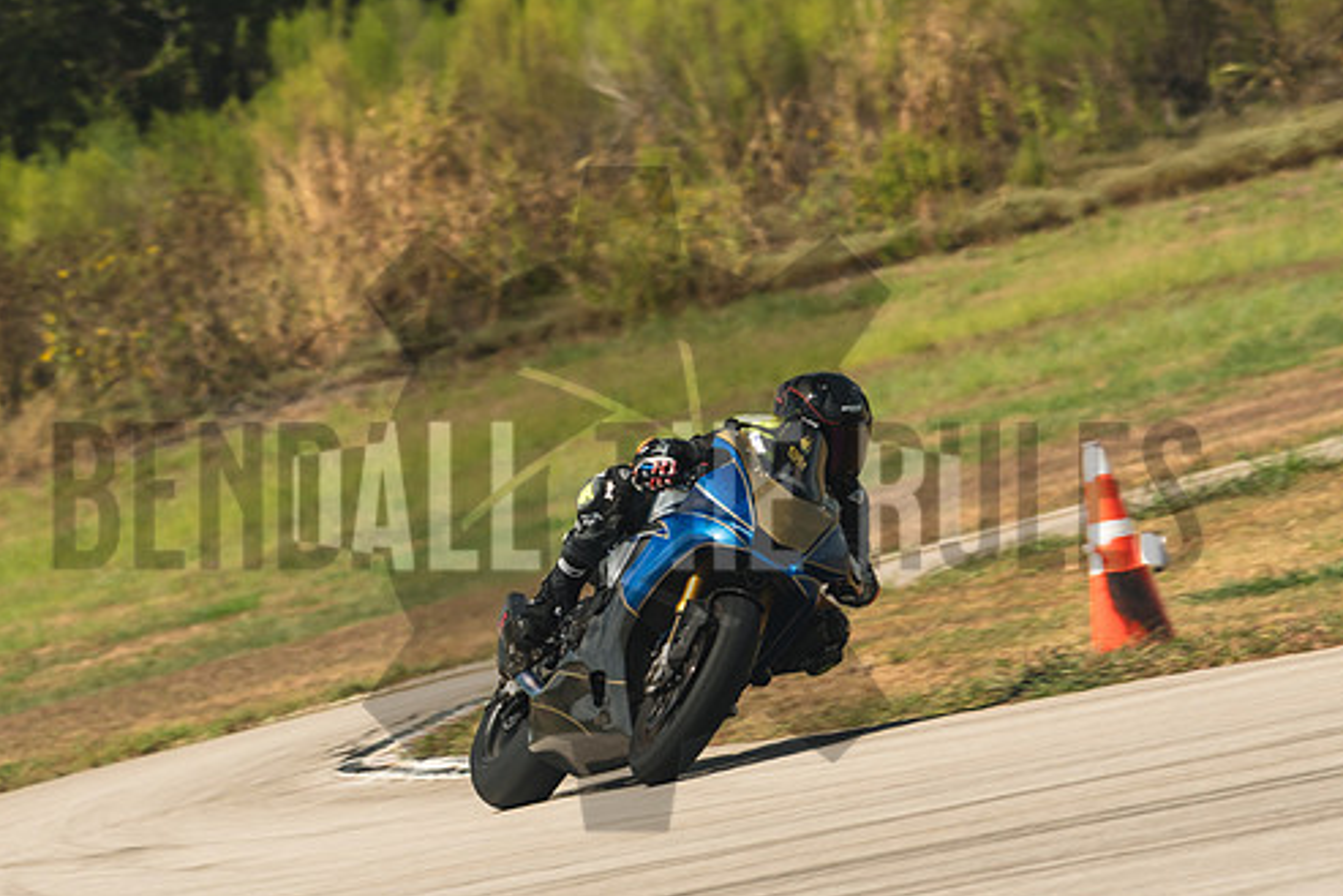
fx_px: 23881
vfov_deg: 2.2
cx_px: 763
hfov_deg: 3.2
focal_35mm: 640
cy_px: 470
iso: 160
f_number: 8
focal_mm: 280
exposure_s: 1/200
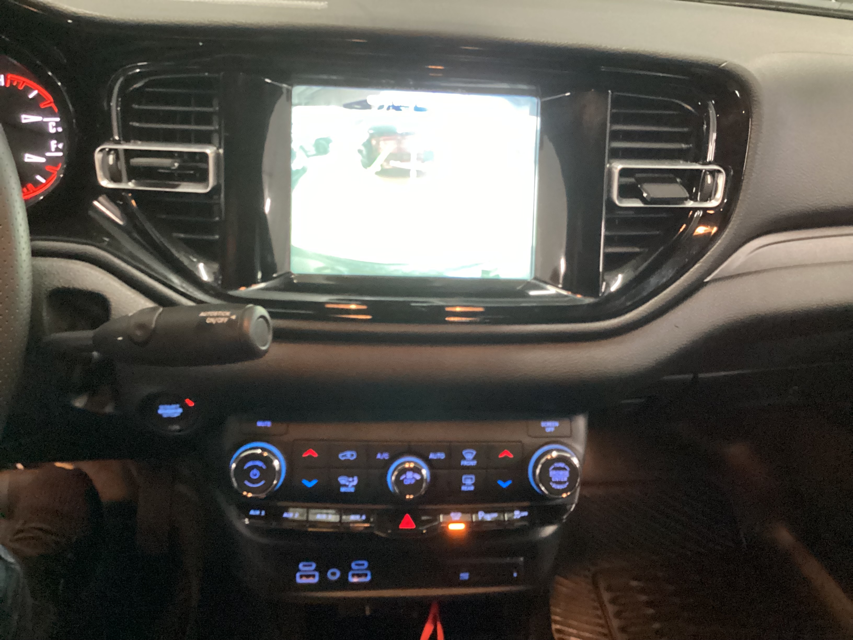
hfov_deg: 58.4
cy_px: 320
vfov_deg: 45.4
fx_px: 764
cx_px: 426
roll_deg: -3.3
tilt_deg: -29.1
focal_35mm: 31
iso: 640
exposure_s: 1/25
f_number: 2.4
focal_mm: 3.3
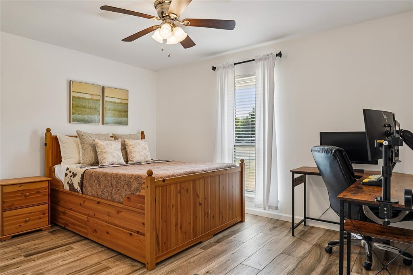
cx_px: 206
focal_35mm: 21
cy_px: 138
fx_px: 241
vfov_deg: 59.5
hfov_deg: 81.2
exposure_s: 1/6
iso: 100
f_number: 9
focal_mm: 14
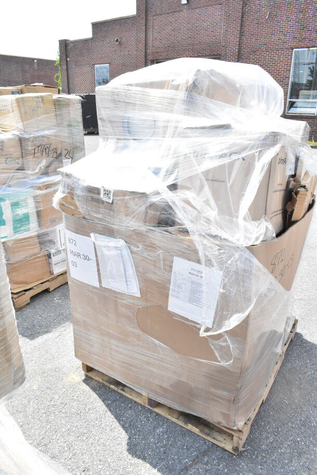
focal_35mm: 27
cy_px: 238
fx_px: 356
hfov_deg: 48.0
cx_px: 158
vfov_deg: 67.4
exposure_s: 1/640
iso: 1600
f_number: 13
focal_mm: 18
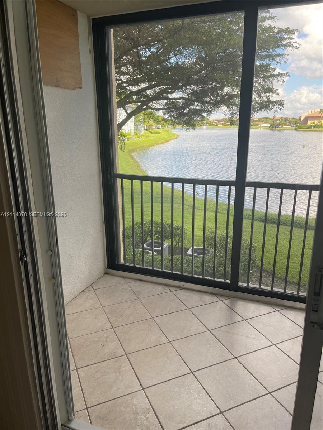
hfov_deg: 54.9
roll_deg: +0.5
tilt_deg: -14.3
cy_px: 215
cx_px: 162
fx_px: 311
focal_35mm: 25
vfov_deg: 69.4
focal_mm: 5.1
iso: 32
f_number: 1.6
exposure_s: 1/219
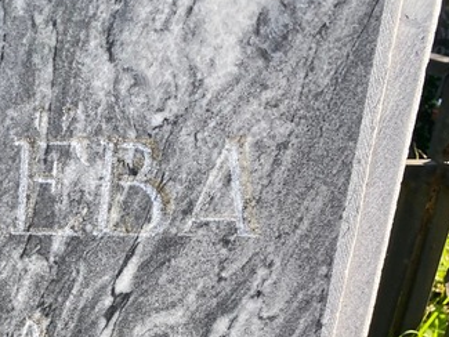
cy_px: 402
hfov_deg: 26.6
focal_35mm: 64
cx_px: -98
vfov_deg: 21.4
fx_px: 830
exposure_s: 1/481
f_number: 1.8
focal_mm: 4.25
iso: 32
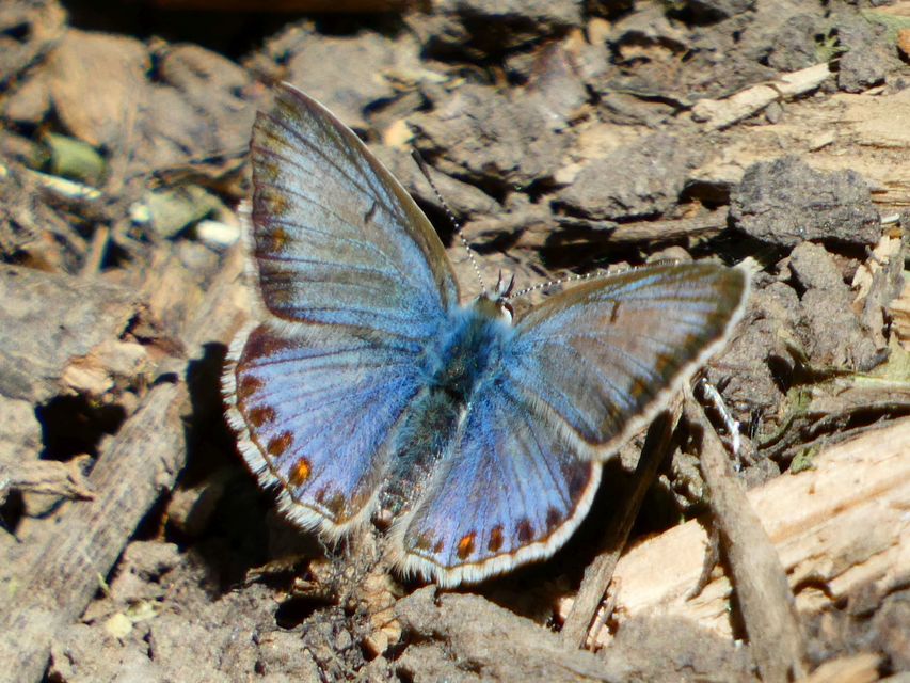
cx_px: 455
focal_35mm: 1200
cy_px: 342
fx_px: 31551
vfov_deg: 1.2
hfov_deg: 1.7
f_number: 5.9
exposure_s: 1/160
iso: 80
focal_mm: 215
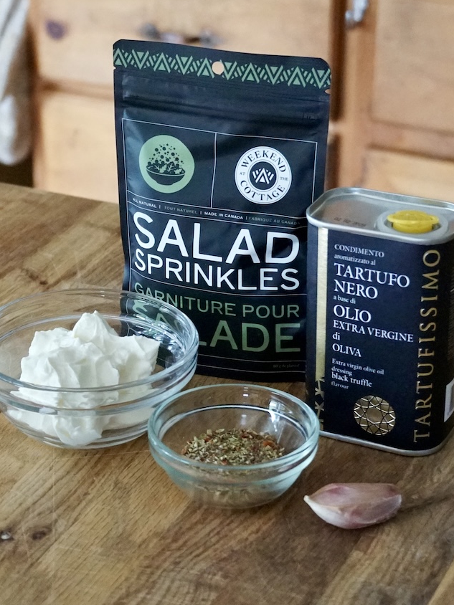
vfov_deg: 27.8
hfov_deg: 21.0
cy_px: 304
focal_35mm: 70
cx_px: 240
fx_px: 1224
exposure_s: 1/160
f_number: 4.5
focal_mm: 32
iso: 5000
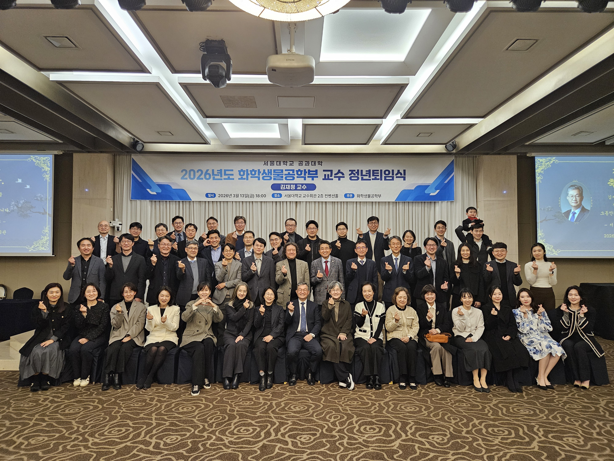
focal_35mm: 23
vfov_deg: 58.9
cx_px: 307
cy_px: 230
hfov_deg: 73.9
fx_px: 408
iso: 500
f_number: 1.8
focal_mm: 5.4
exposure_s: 1/120
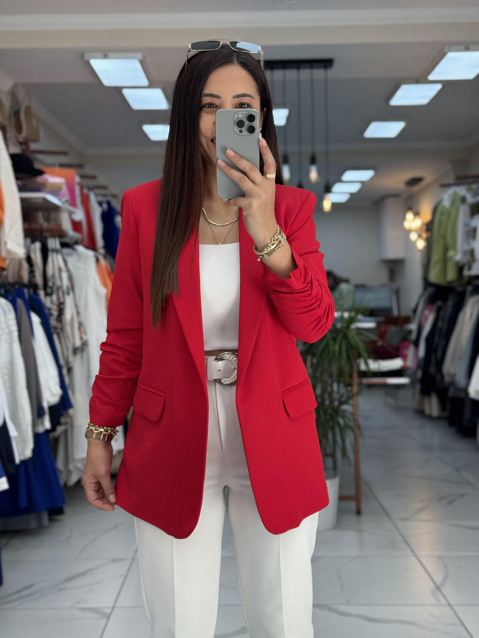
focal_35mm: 48
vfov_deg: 39.7
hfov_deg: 30.3
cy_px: 319
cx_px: 240
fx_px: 886
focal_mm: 6.76
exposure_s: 1/100
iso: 64
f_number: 1.78
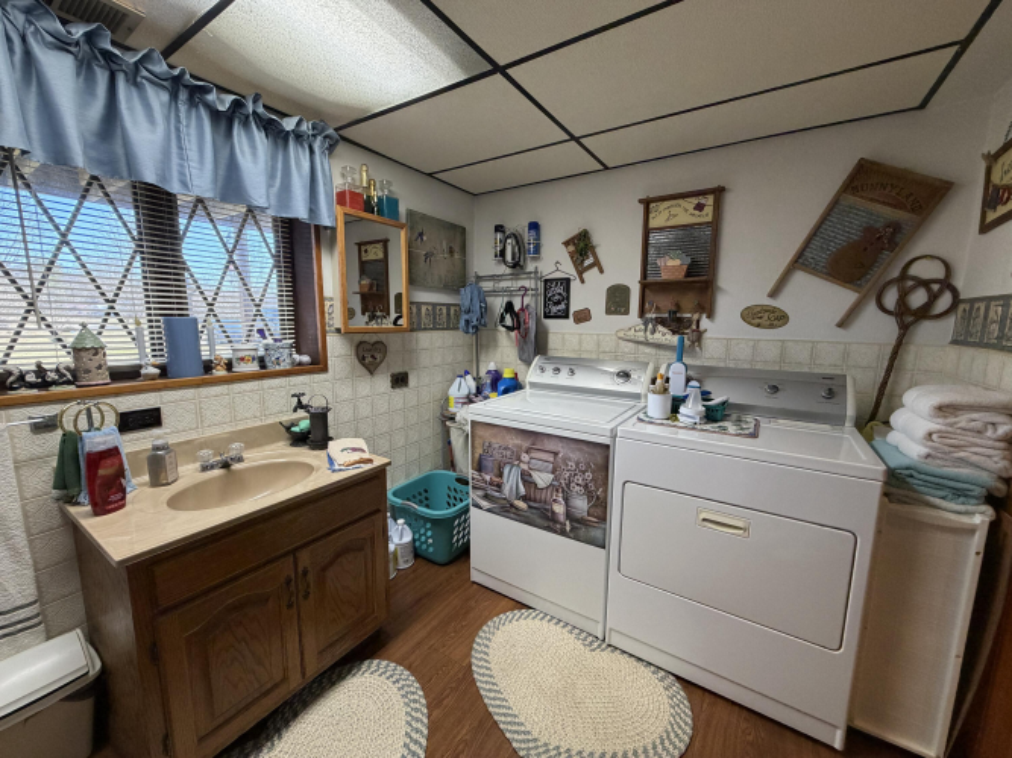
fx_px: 409
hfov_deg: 102.1
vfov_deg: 85.7
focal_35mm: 14
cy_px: 379
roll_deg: +0.3
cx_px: 506
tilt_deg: -8.9
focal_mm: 2.22
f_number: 2.2
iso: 320
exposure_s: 1/120
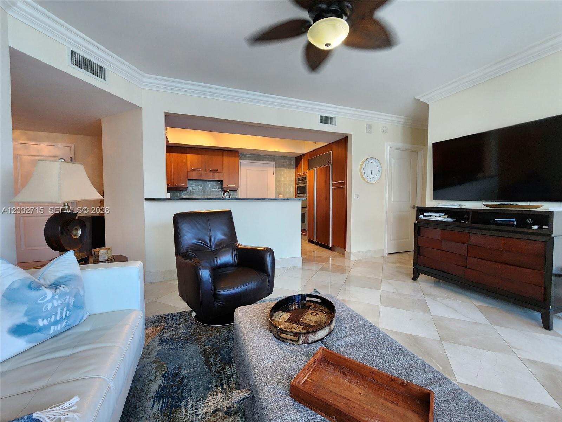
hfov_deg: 106.2
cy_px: 211
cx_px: 281
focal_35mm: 13
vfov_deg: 89.9
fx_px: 211
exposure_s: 1/60.2
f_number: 2.2
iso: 200
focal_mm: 2.2
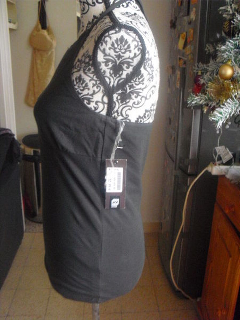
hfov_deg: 39.7
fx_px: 333
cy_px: 160
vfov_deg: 51.4
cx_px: 120
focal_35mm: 36
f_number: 3.1
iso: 800
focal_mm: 6.3
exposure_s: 1/13
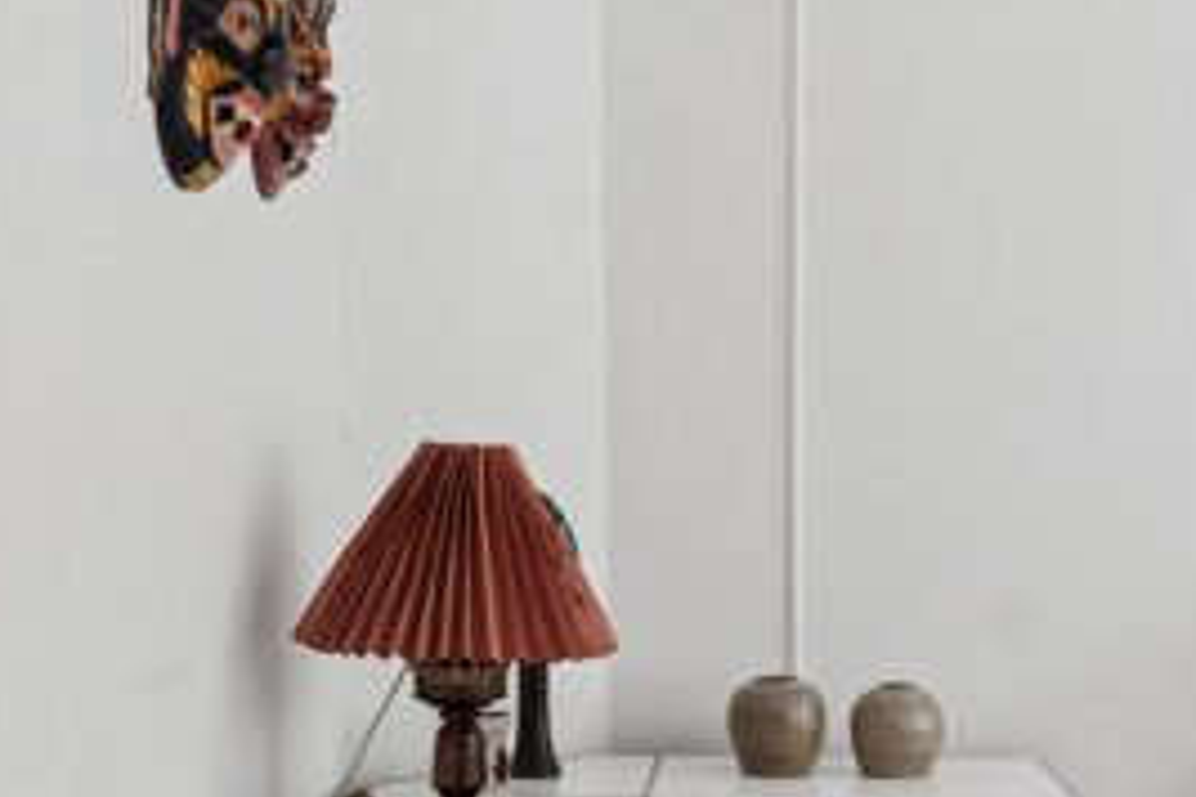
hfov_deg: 36.5
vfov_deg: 25.0
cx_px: 797
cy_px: 454
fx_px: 1794
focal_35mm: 54
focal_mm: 12
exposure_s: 1/5
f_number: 10
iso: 200
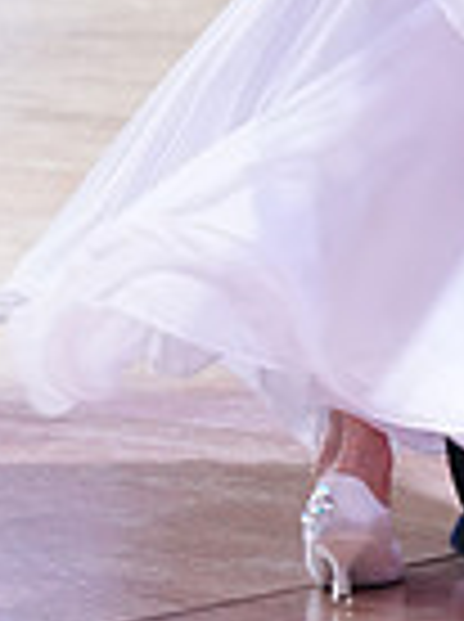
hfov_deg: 4.4
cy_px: -518
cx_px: 489
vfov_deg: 5.7
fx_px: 6095
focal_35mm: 340
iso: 1600
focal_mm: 84
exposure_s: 1/200
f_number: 3.5
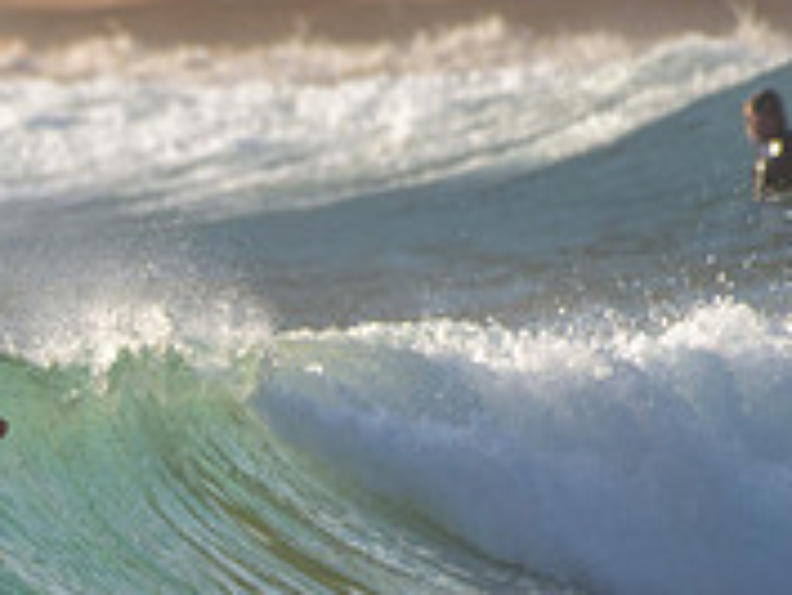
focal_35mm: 1913
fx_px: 43798
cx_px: -56
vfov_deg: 0.8
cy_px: 561
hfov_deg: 1.0
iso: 320
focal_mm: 500
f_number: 5.6
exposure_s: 1/2000
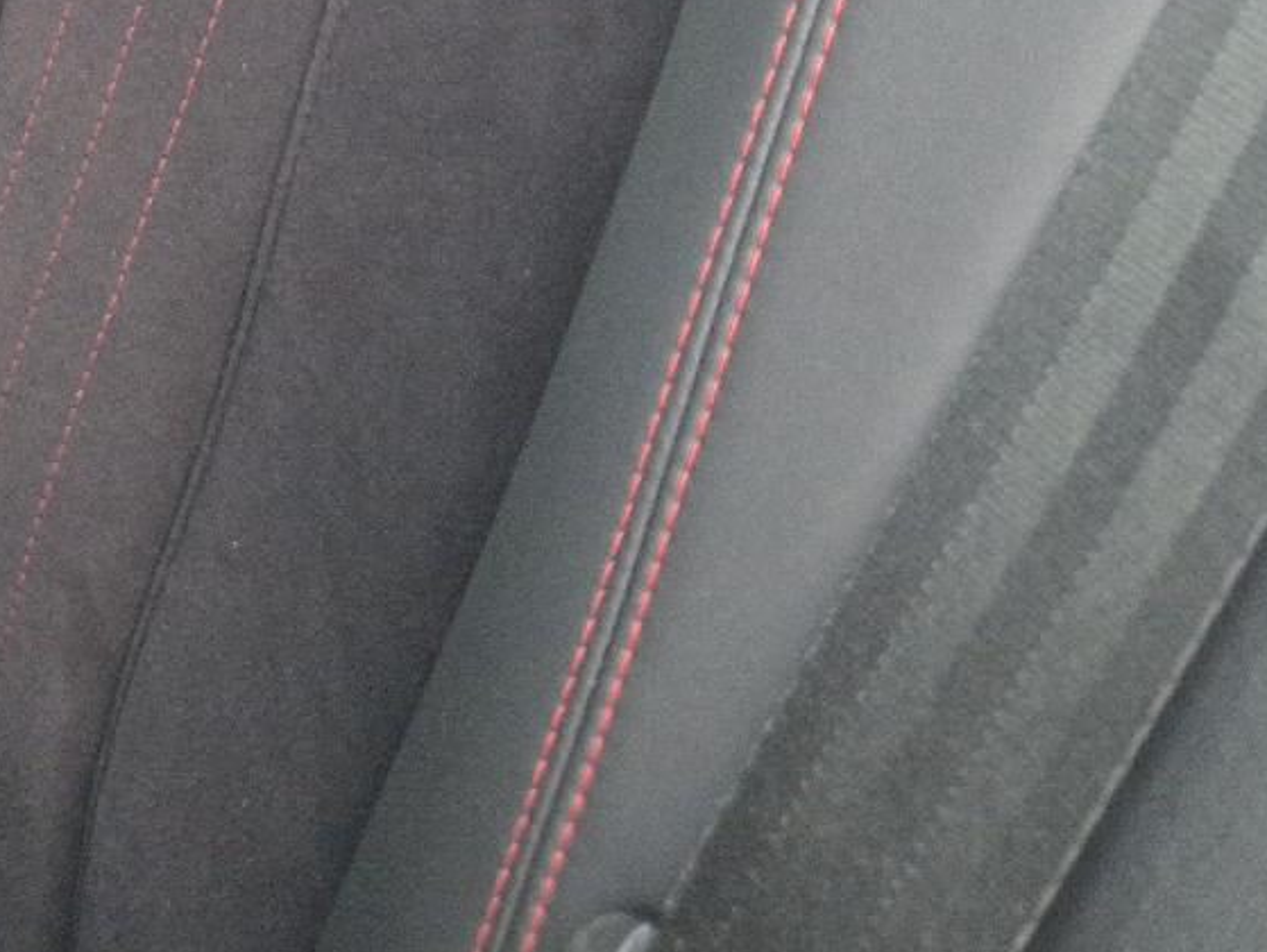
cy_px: -419
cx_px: -510
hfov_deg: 22.6
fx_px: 2710
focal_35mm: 74
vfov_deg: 18.0
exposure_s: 1/50
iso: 50
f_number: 1.8
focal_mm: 5.4
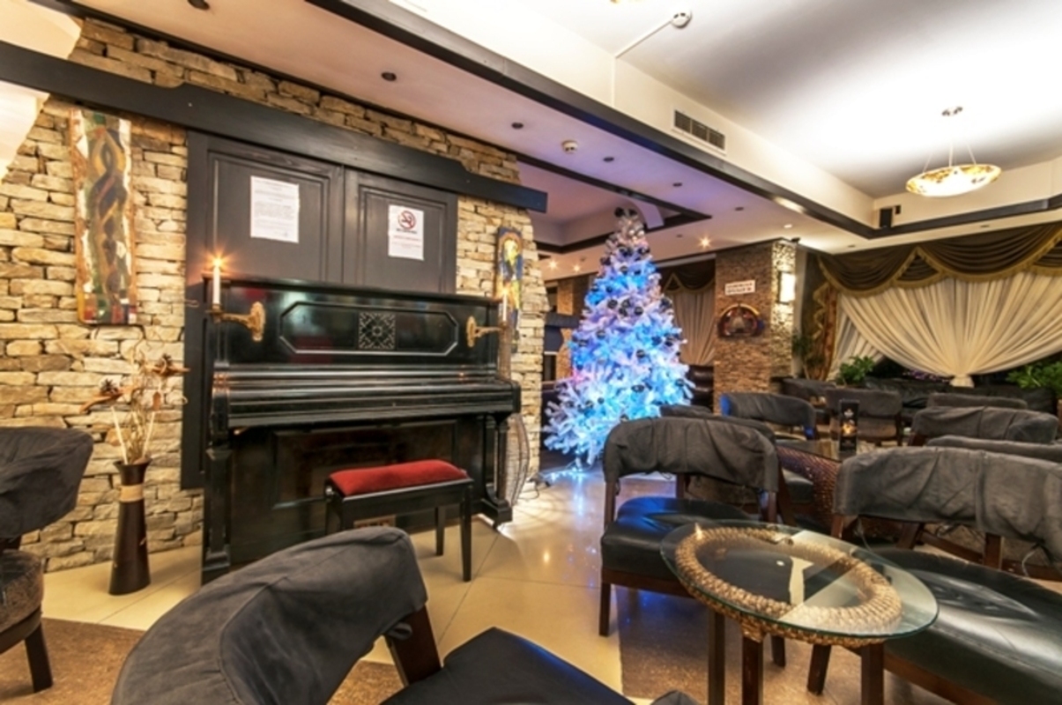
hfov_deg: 100.5
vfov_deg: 77.2
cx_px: 531
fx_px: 442
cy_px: 352
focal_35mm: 15
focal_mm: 10
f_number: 8
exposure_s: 2
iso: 100
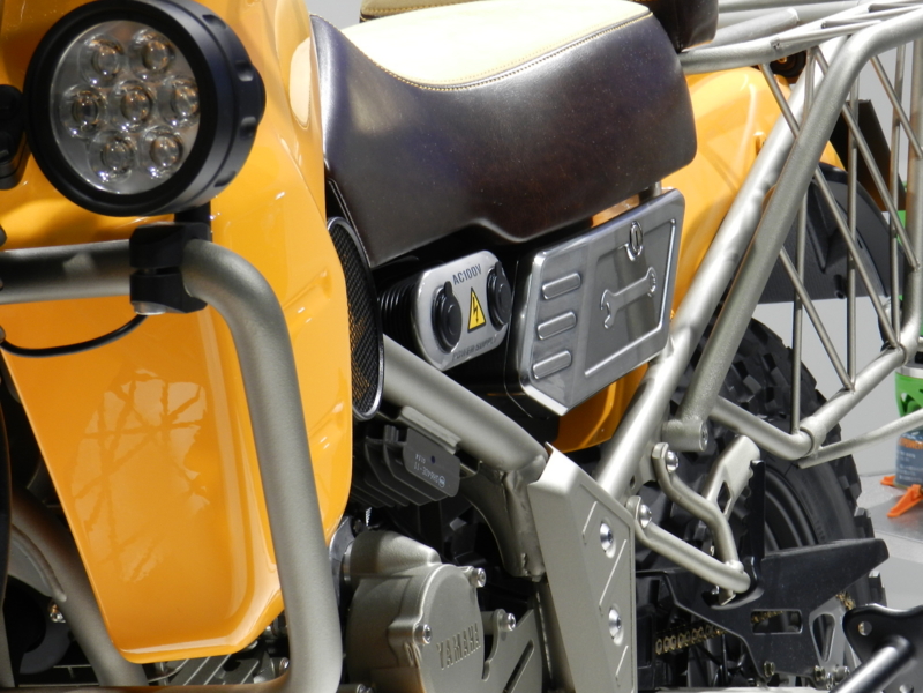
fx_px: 3066
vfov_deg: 12.9
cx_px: 462
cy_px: 346
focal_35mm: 115
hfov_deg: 17.1
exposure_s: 1/30
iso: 160
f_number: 4.8
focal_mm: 20.5
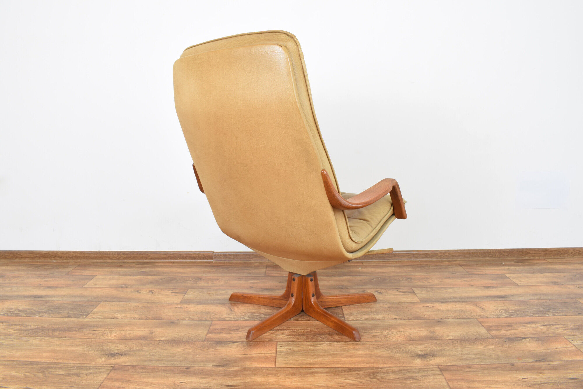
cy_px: 194
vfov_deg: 47.9
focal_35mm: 27
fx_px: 437
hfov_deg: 67.4
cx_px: 292
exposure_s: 4
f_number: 22
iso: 100
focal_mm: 18
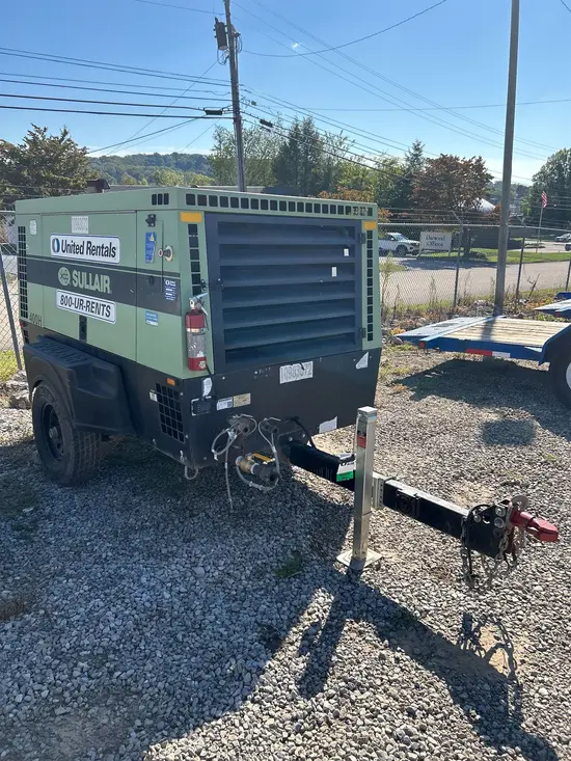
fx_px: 572
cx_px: 286
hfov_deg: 53.1
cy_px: 380
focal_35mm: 26
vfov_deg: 67.3
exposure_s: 1/2695
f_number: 1.5
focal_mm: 5.7
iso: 50
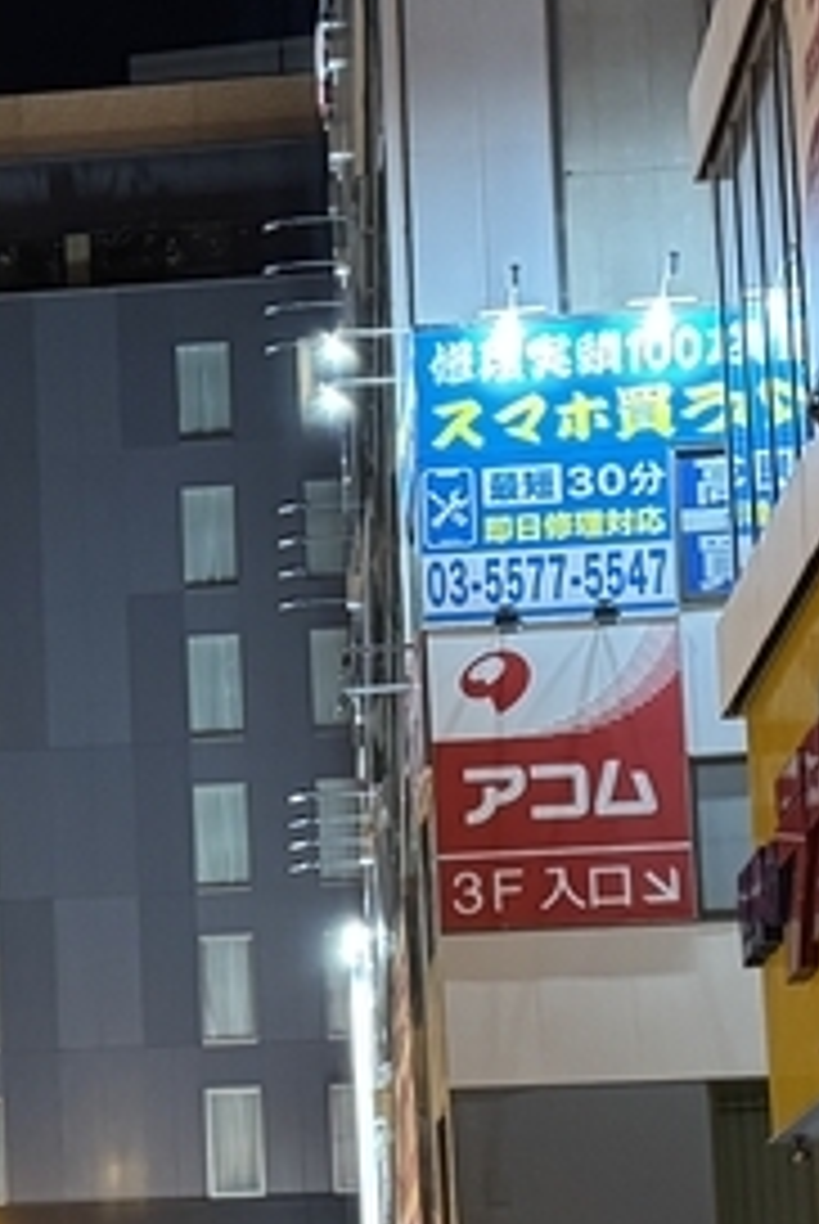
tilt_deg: +9.0
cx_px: -184
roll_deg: +1.4
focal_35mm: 110
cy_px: 990
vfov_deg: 18.4
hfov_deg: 12.2
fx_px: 3744
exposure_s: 1/33
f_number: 1.78
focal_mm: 6.76
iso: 640
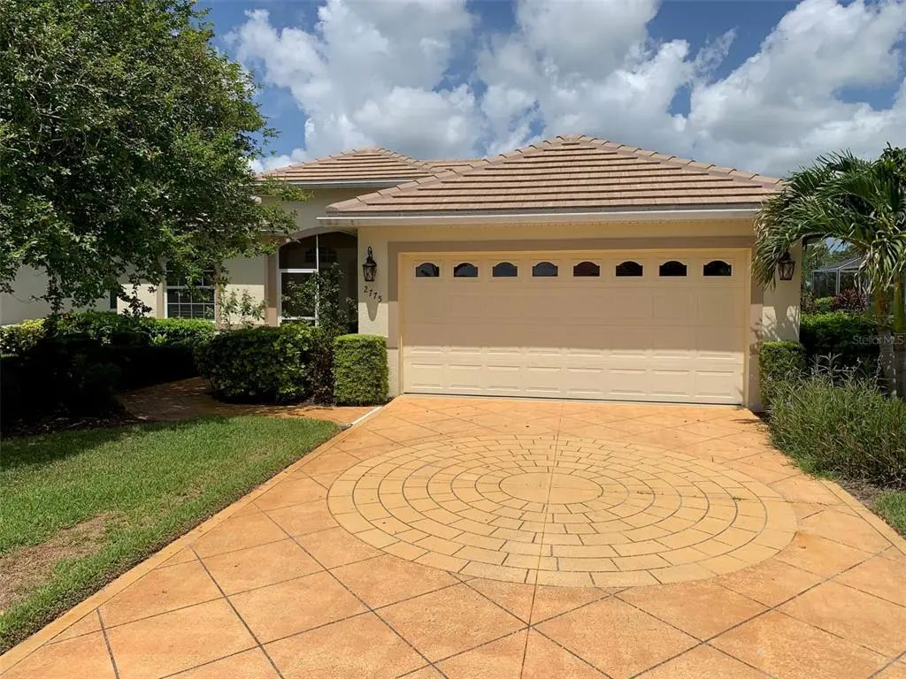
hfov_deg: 67.3
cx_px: 453
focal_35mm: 26
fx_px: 680
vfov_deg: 53.1
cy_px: 340
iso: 25
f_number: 1.8
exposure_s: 1/4673
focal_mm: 4.25
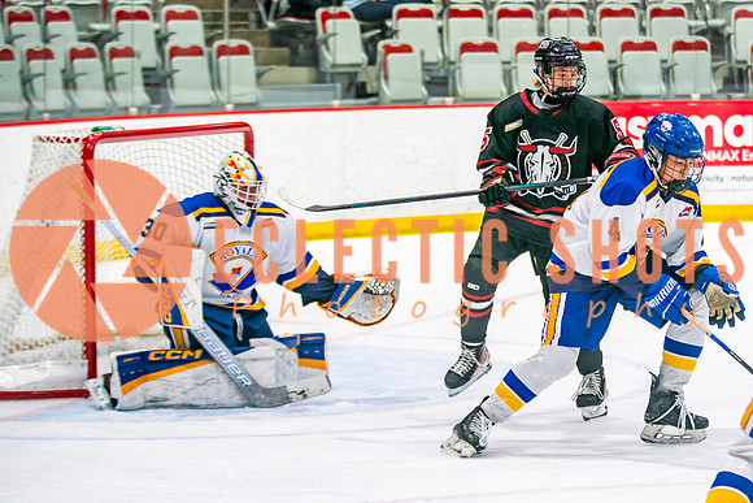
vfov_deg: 8.5
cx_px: 571
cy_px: 252
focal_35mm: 161
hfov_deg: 12.7
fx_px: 3364
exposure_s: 1/640
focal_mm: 95
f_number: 2.8
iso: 640
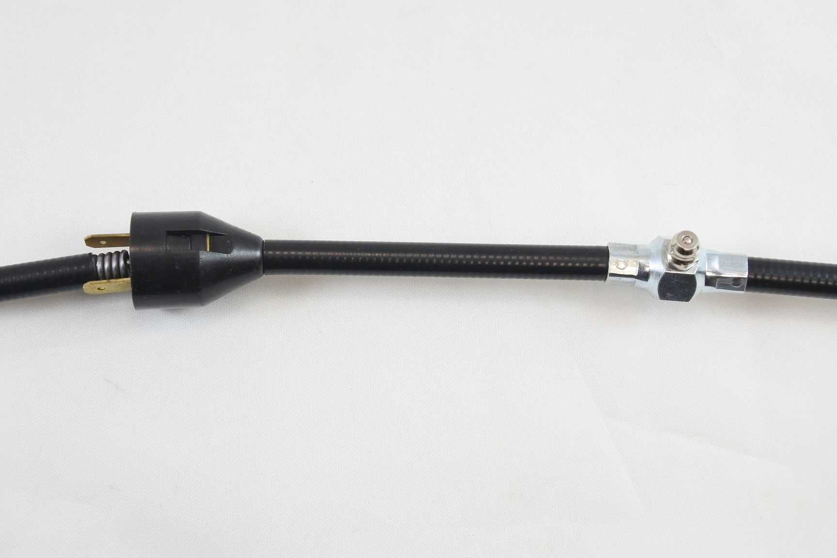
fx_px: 1418
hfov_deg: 32.9
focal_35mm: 61
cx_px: 418
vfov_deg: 22.3
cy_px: 279
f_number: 5
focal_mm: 22.7
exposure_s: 1/125
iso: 640
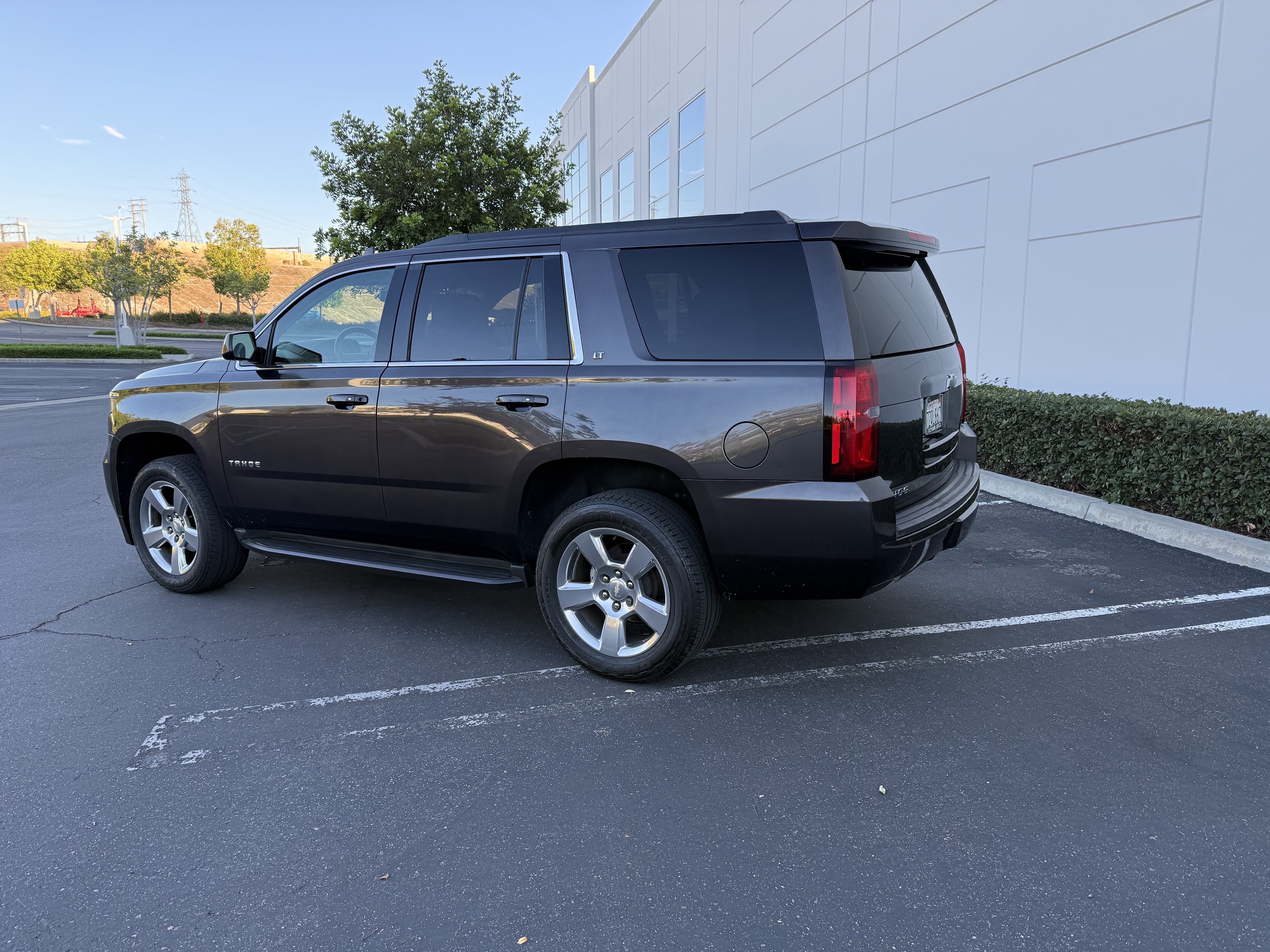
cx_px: 635
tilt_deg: -9.4
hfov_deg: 71.6
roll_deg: +0.3
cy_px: 476
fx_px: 881
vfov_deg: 56.8
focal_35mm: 24
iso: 100
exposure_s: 1/488
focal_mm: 6.76
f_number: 1.78
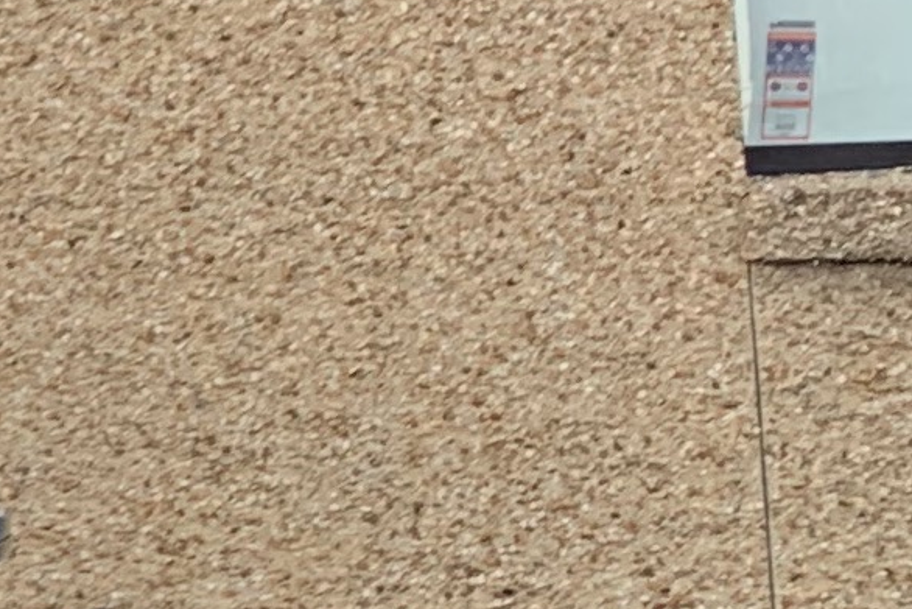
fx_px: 4713
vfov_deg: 7.4
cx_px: -1773
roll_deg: +0.4
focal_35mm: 186
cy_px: 92
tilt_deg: +6.7
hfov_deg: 9.1
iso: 25
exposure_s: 1/121
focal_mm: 4.25
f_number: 1.8
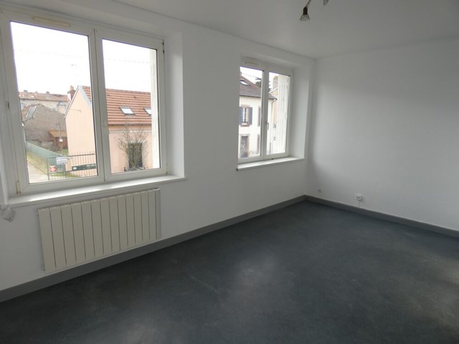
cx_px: 230
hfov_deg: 81.7
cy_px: 172
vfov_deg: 66.0
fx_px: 265
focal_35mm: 20
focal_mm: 3.6
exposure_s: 1/100
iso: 80
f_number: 2.8
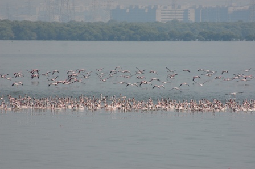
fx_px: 3185
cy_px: 84
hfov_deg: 4.6
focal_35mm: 450
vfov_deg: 3.1
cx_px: 128
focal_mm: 300
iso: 200
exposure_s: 1/200
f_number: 16
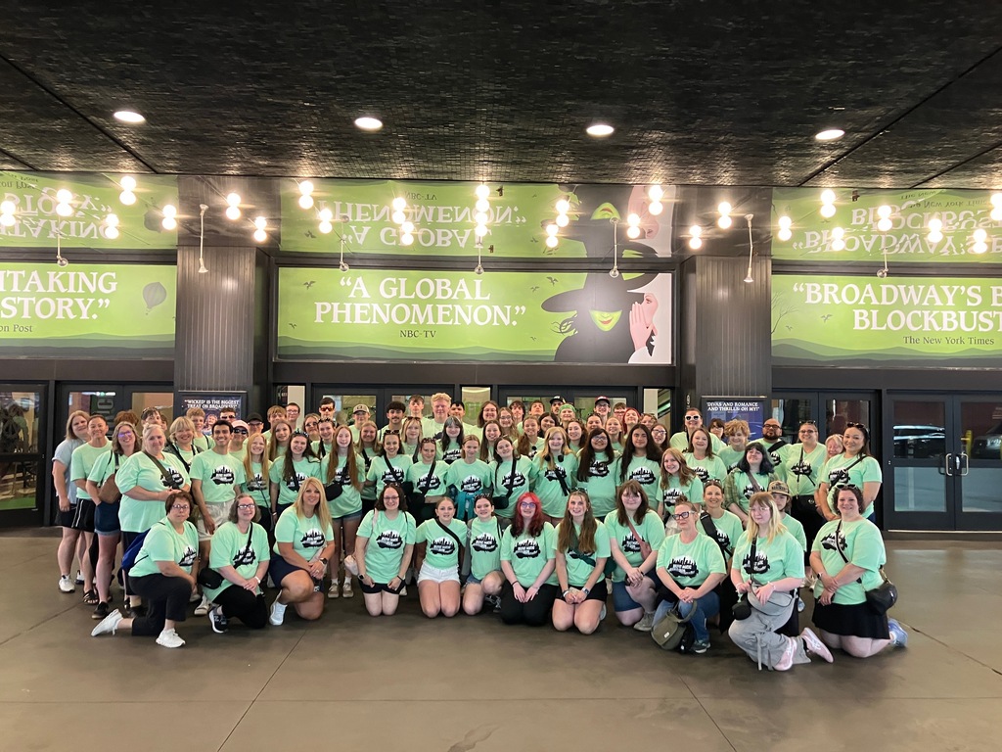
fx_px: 810
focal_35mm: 28
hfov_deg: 63.4
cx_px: 501
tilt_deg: +3.1
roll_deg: -1.5
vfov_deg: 49.7
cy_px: 376
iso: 160
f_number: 1.8
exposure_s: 1/60
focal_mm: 3.99
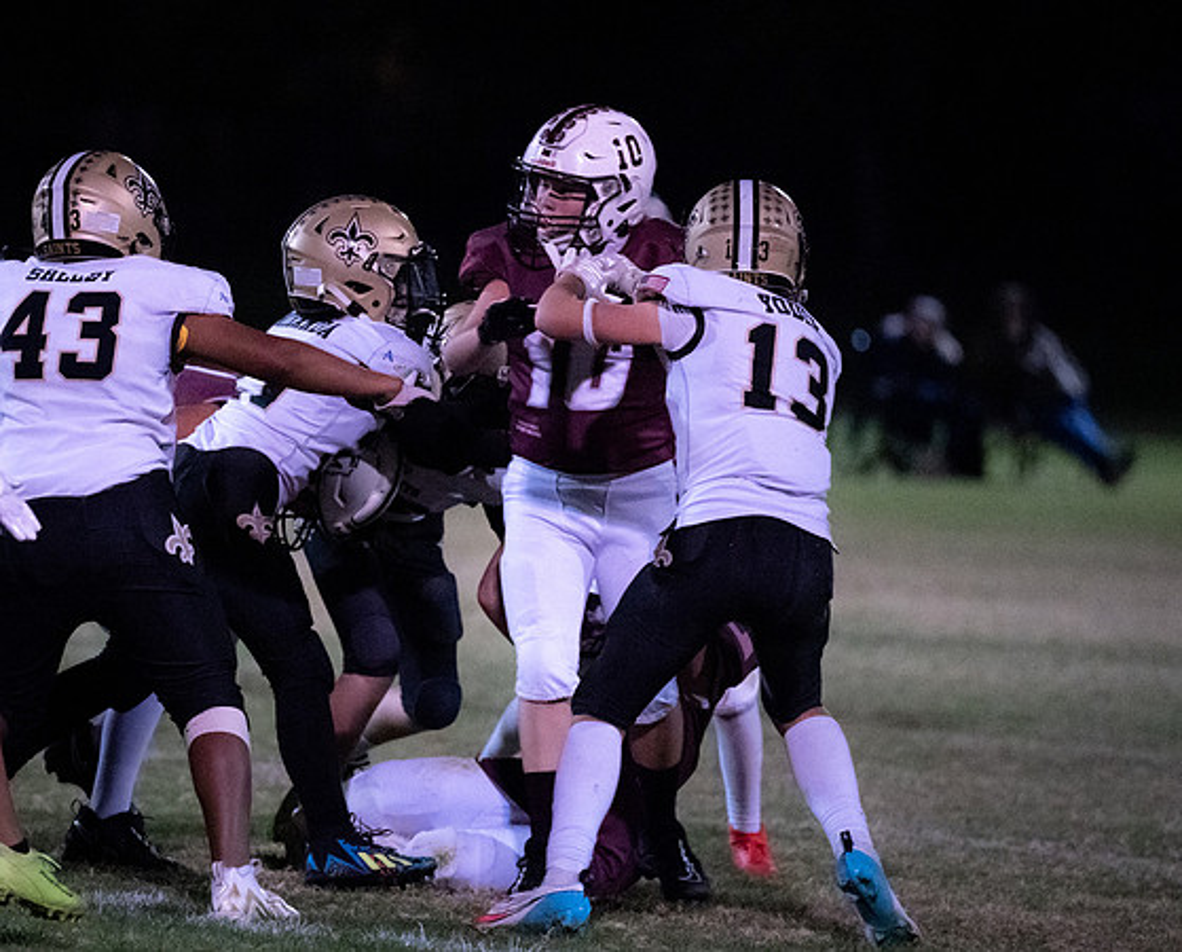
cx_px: 321
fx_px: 12340
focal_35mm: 352
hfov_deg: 5.5
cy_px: 513
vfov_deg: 4.4
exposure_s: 1/1000
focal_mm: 200
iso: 12800
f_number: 2.8
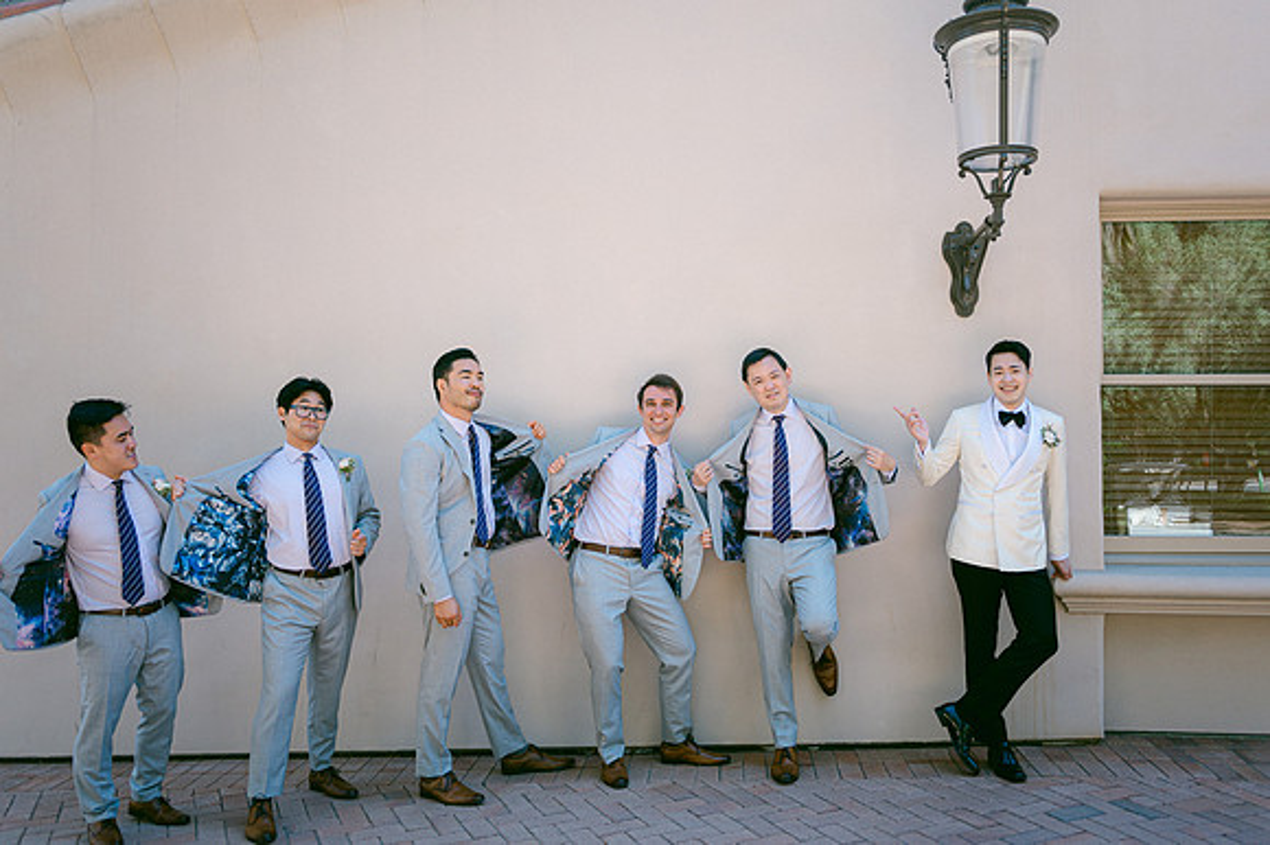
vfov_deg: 44.4
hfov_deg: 63.1
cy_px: 423
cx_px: 652
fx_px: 1034
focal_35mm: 29
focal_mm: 28
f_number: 2.8
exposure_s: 1/400
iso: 100
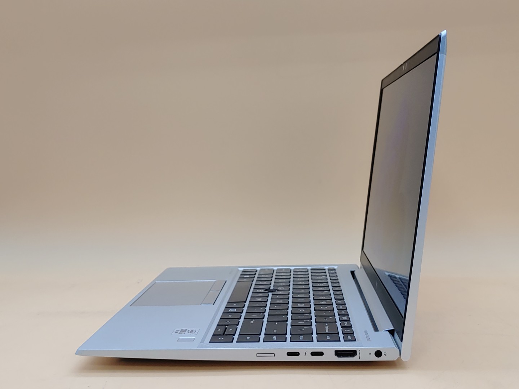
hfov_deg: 42.9
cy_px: 194
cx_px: 260
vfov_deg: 32.9
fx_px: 660
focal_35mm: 44
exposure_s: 1/120
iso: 50
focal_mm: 4.36
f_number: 1.8
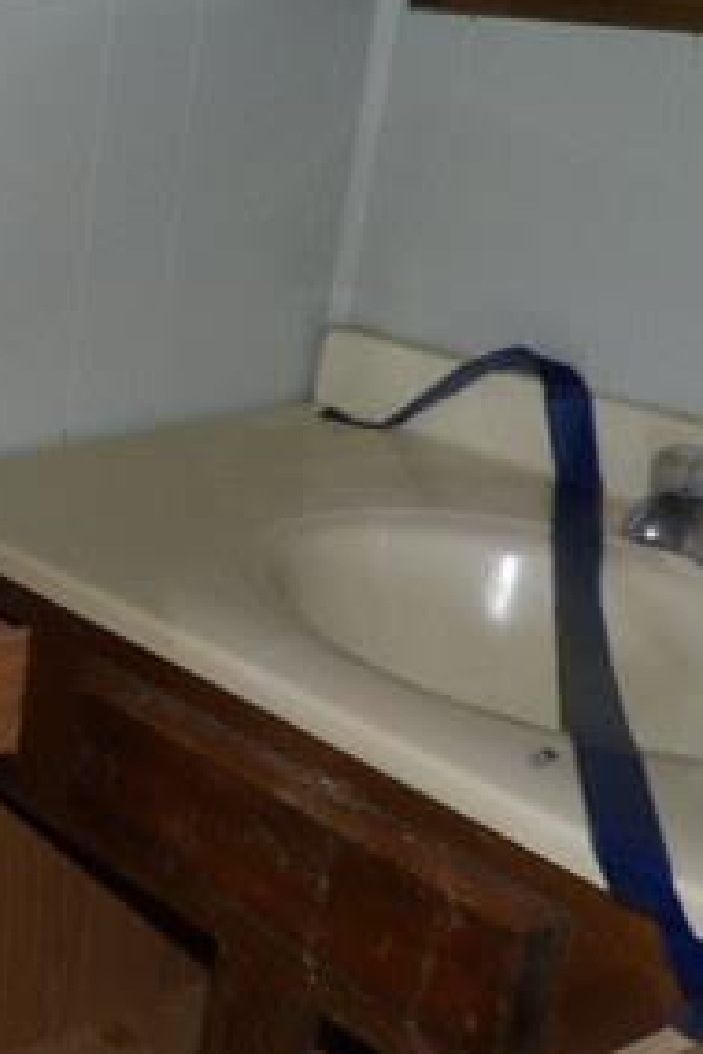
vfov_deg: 35.6
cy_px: 577
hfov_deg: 20.4
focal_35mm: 56
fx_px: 1640
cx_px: -377
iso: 200
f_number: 3.2
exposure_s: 1/8
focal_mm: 4.3
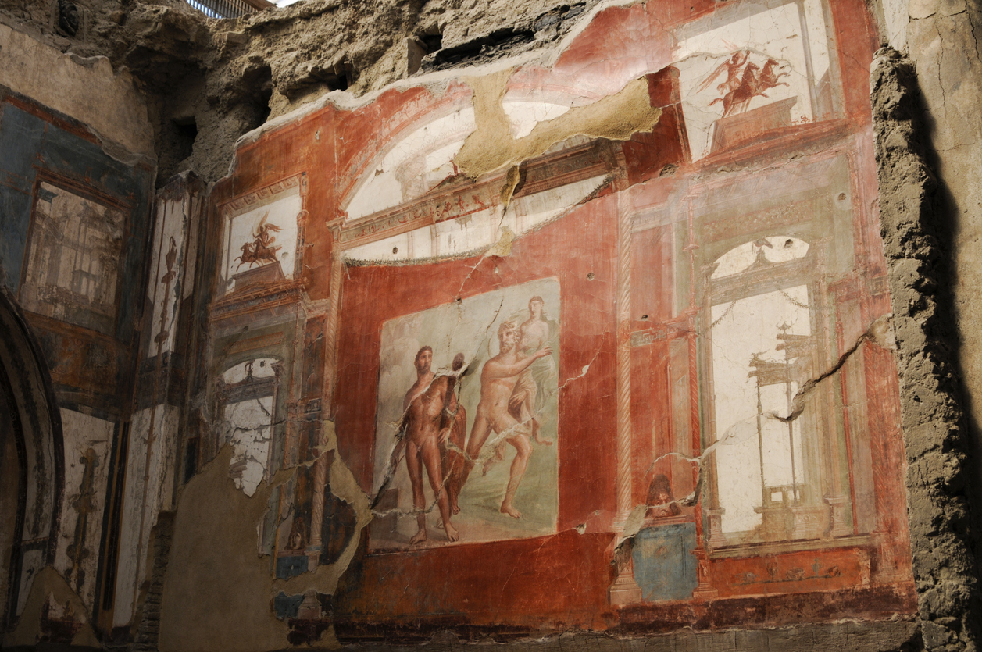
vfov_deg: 31.8
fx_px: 1144
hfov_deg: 46.4
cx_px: 491
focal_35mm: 42
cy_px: 326
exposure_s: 1/320
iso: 200
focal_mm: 28
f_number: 5.6
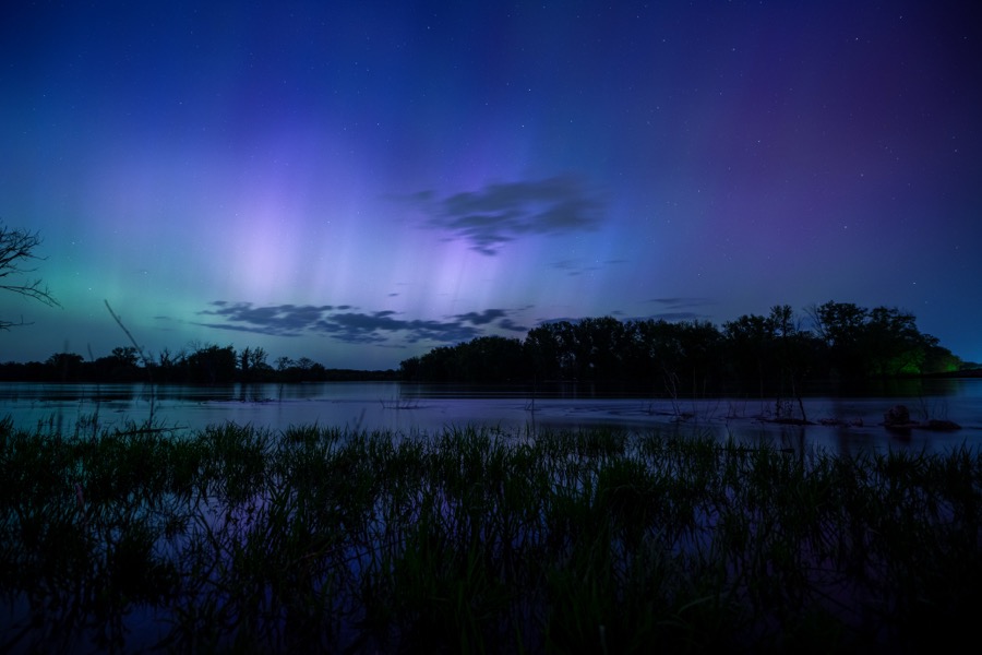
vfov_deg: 81.2
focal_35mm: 14
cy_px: 328
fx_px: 382
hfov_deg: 104.3
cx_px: 491
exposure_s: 15
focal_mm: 14
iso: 400
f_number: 2.8
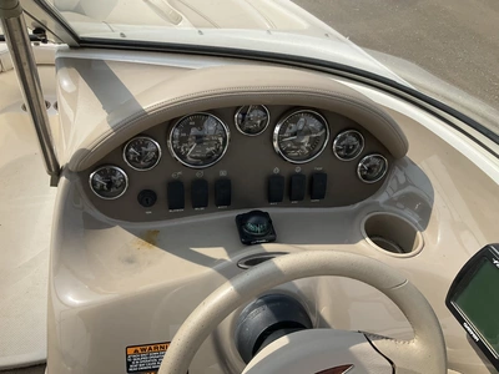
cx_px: 250
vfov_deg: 48.2
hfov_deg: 61.7
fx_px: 418
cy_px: 187
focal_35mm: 29
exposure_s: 1/1377
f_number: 1.8
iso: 25
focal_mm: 3
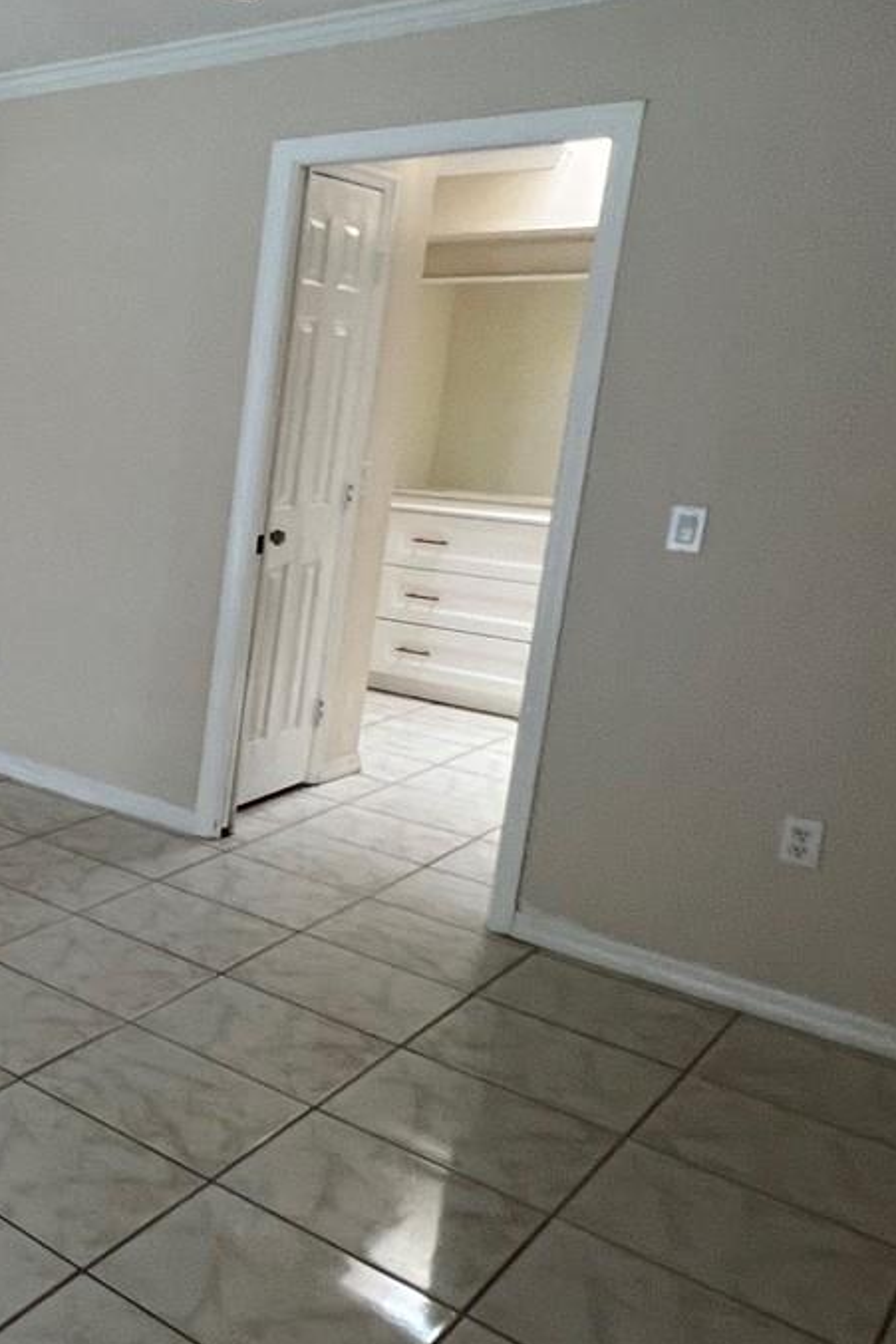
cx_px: -372
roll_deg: -2.3
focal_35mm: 32
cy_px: 581
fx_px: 1194
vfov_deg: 58.5
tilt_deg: -9.6
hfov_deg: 29.4
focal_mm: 1.57
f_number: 1.8
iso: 200
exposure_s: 1/60
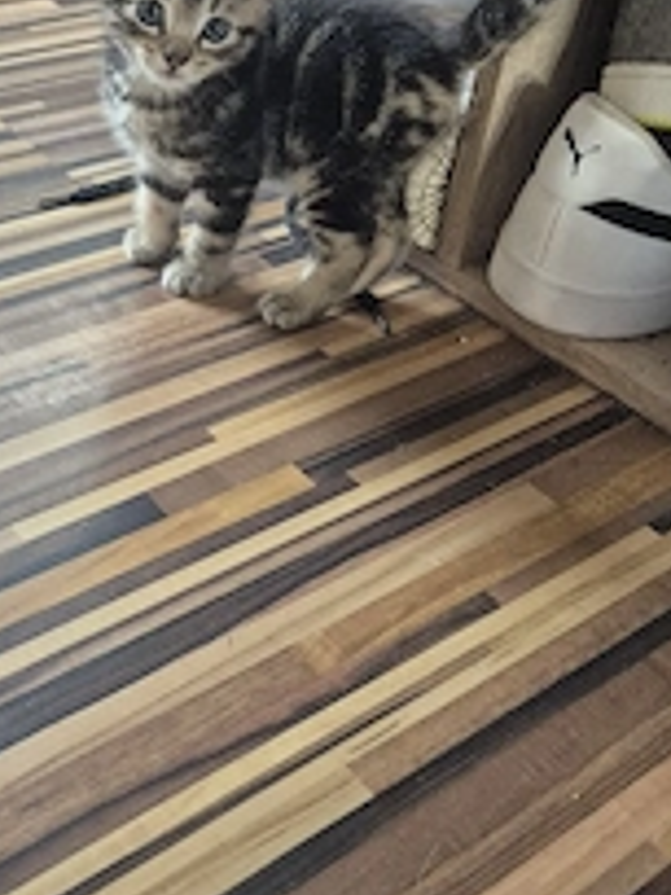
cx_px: 171
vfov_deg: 41.9
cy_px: 360
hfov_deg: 31.6
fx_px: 1163
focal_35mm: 45
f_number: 1.8
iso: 800
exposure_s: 1/100
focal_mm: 5.4
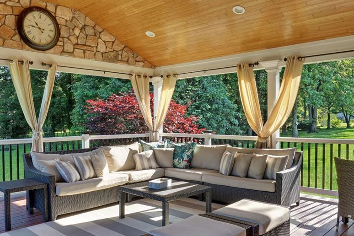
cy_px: 117
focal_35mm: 31
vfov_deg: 42.3
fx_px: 305
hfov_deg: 60.3
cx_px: 169
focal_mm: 16
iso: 200
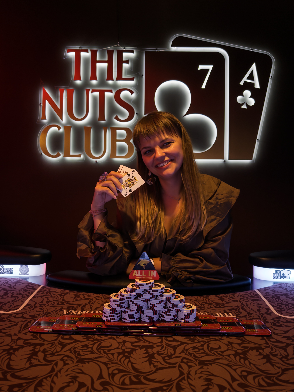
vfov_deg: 71.6
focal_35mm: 24
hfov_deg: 56.8
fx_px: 272
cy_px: 196
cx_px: 147
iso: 50
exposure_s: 1/57
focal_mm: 6.76
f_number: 1.78
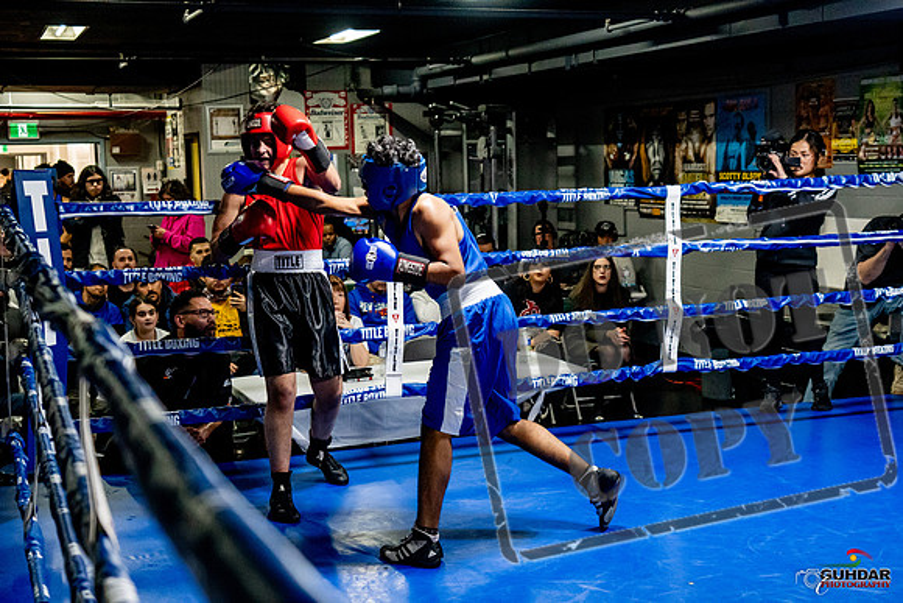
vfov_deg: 26.0
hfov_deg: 38.2
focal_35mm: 52
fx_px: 1305
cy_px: 302
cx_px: 452
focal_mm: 35
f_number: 2.8
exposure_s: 1/800
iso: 5000
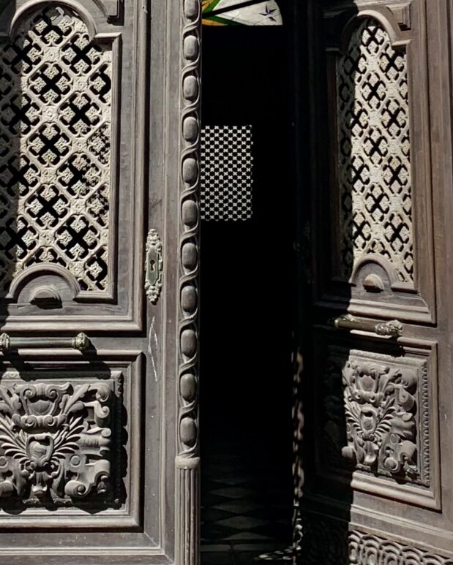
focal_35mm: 84
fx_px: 1407
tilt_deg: +11.4
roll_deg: -0.8
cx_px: 234
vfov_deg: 21.3
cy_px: -87
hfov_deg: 18.3
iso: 25
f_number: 1.8
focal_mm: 4.25
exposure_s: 1/3185
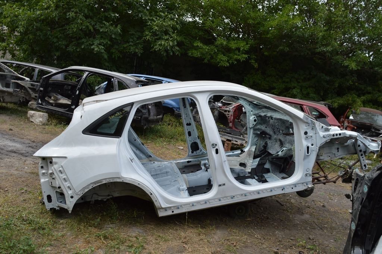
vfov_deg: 47.9
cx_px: 191
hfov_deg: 67.4
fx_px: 286
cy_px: 127
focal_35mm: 27
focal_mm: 18
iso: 100
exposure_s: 1/160
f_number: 8
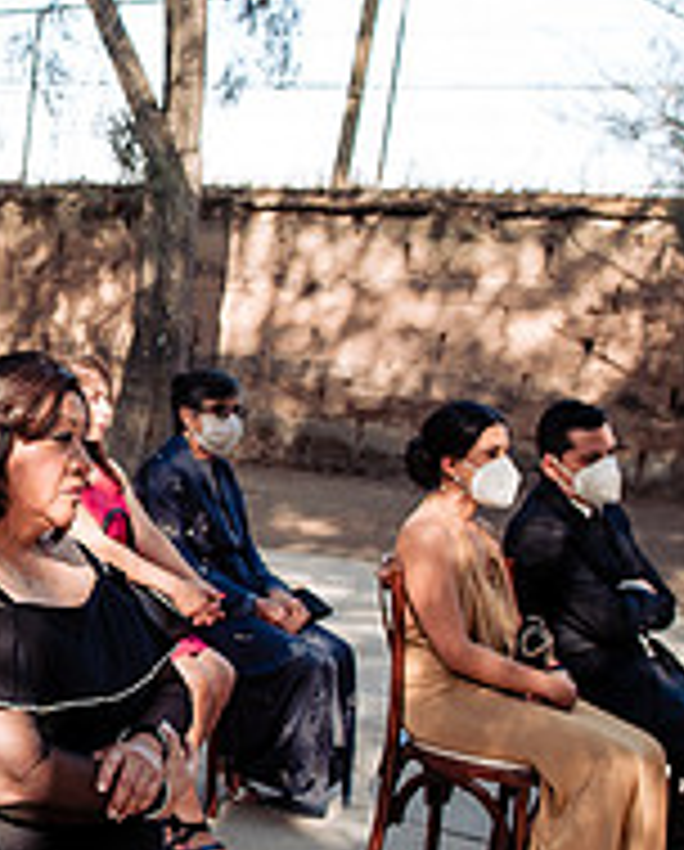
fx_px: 1740
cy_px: 542
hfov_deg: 20.2
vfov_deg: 27.3
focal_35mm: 69
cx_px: -220
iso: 100
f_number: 4
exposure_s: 1/160
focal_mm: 24
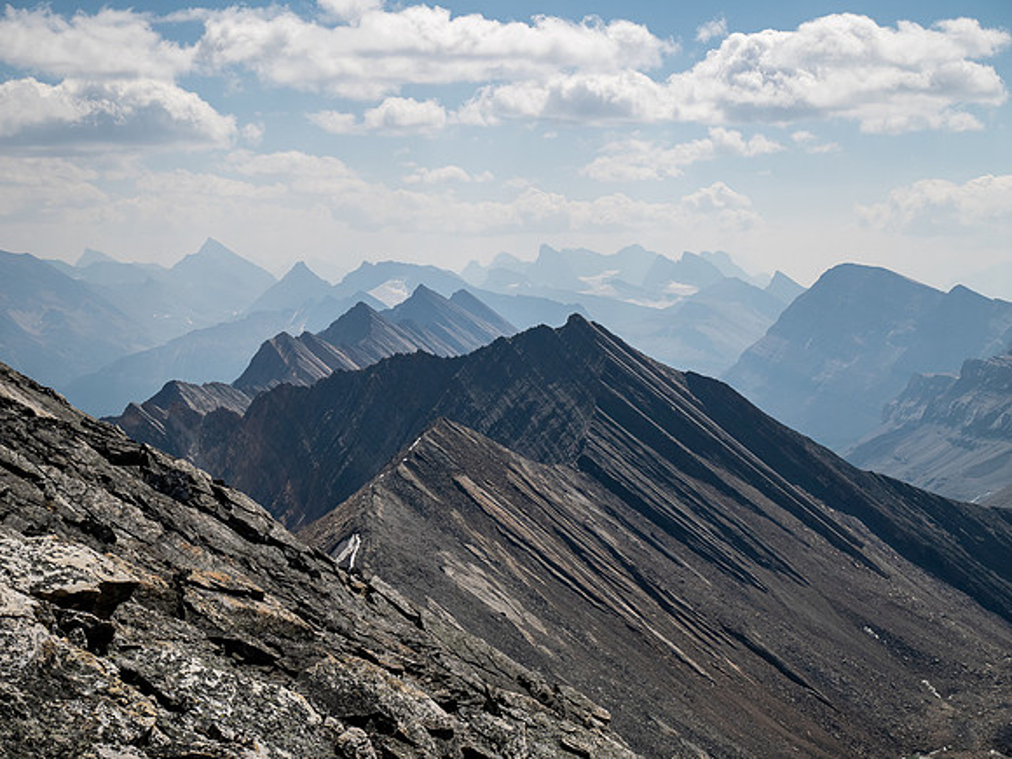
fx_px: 1871
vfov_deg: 22.9
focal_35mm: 64
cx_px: 506
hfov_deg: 30.3
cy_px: 380
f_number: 8
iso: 200
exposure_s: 1/320
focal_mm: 32
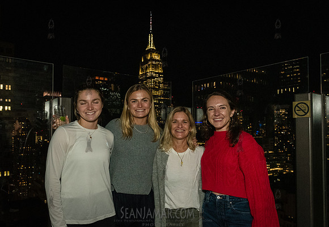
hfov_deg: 65.9
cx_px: 147
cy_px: 124
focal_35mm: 27
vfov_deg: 48.2
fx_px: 253
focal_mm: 24
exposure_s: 1/160
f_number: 4.5
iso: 6400
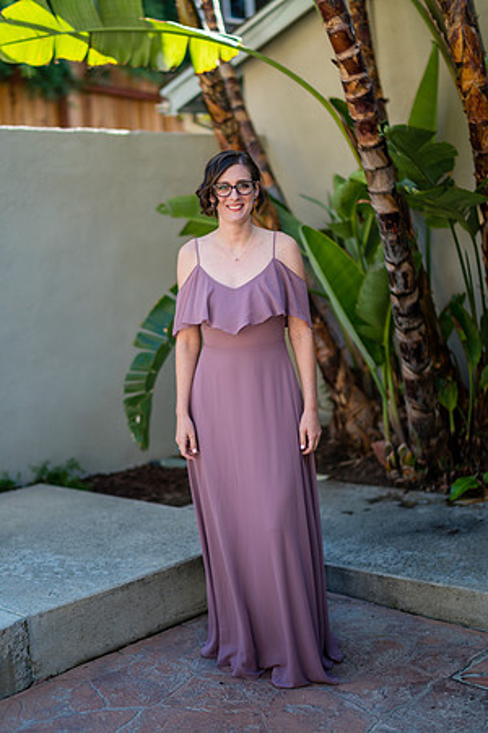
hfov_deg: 27.0
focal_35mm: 50
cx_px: 244
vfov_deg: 39.6
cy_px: 366
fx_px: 1017
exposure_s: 1/1000
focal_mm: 50
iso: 100
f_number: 1.4
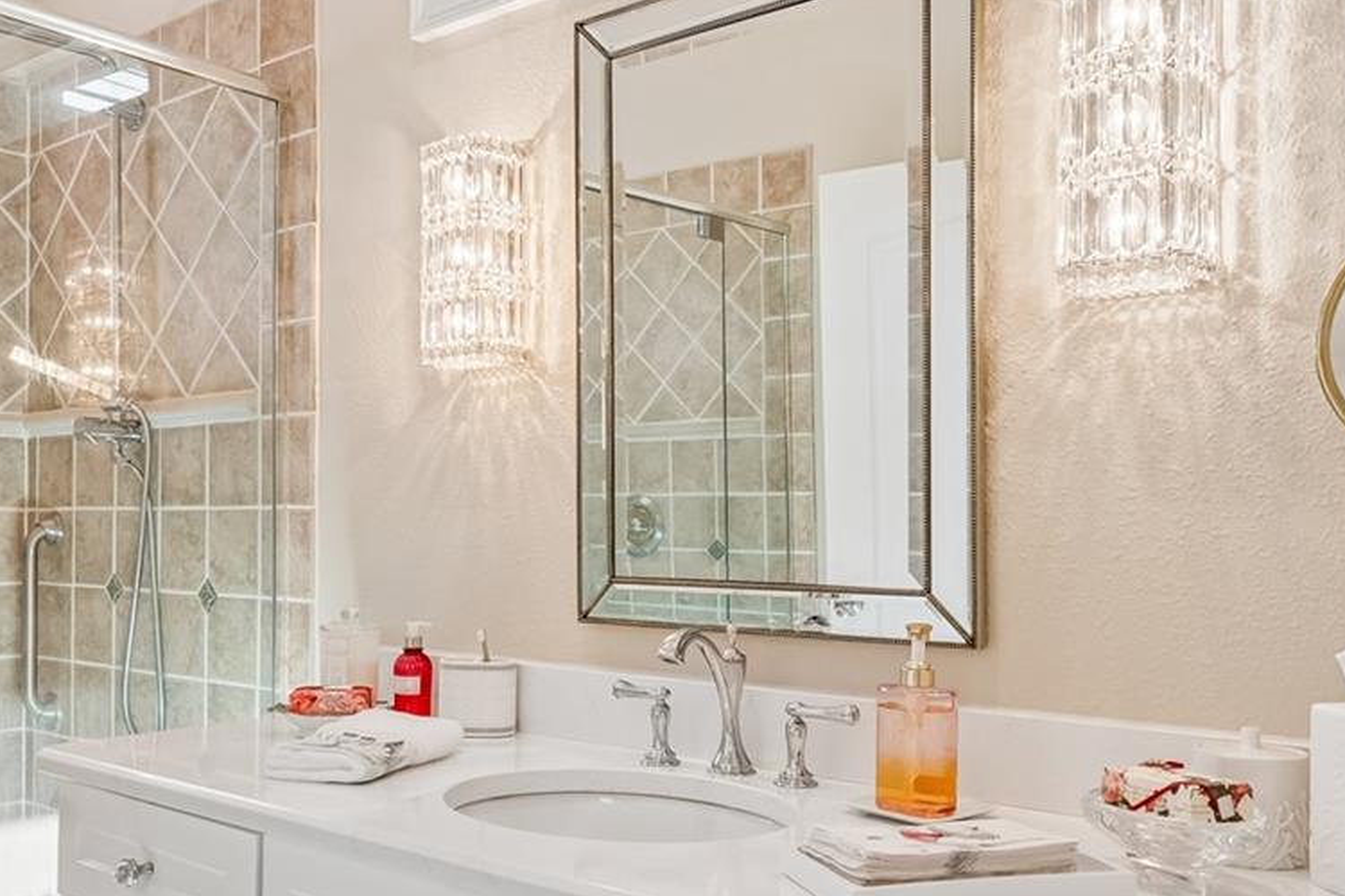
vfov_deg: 41.0
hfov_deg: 58.5
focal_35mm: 32
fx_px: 1195
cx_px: 588
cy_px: 509
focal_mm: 10
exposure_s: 1/6
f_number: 7.1
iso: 100
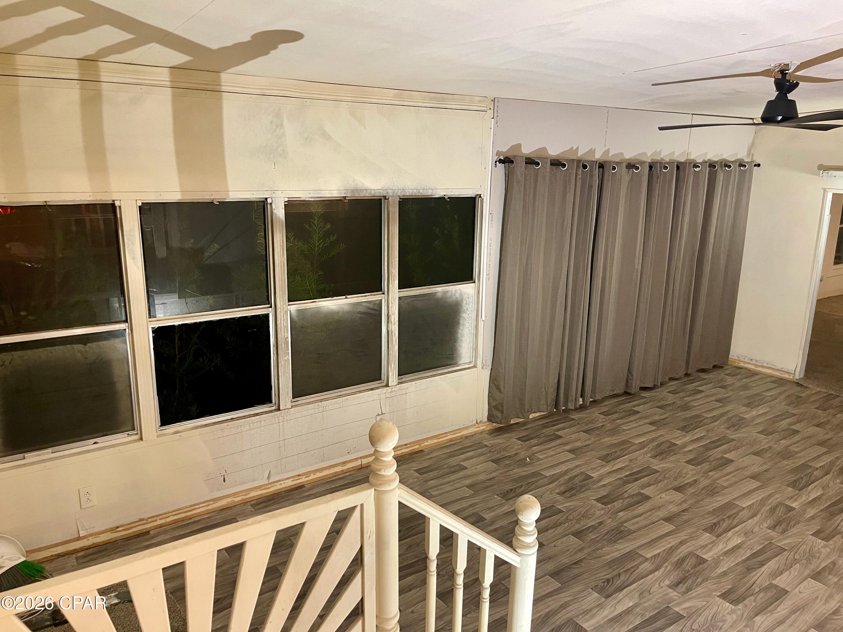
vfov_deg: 54.9
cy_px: 316
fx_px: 609
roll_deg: -0.9
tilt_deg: -14.9
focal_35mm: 25
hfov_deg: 69.4
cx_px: 422
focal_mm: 5.1
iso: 400
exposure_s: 1/60
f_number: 1.6
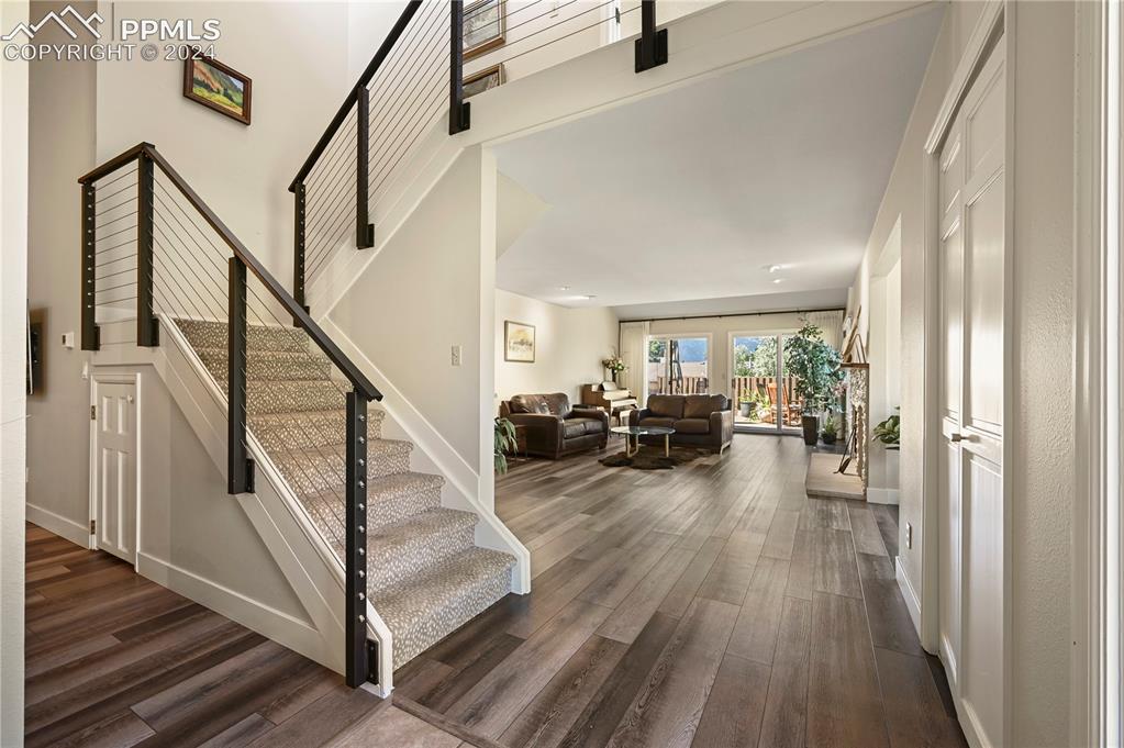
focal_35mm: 15
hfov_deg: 100.4
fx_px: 468
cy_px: 374
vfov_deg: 77.3
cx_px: 562
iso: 400
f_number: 8
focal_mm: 15
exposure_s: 1/4
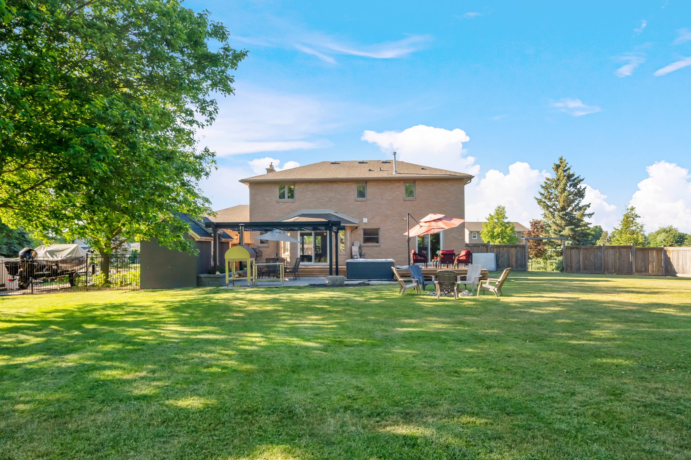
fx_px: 441
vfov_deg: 55.1
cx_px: 346
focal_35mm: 23
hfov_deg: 76.1
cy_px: 230
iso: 1600
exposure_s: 1/500
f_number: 8
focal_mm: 23
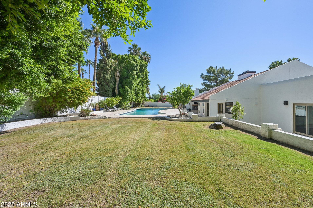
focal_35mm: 15
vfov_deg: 77.3
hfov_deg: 100.2
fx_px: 130
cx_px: 168
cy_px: 103
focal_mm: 14
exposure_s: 1/1600
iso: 500
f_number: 8
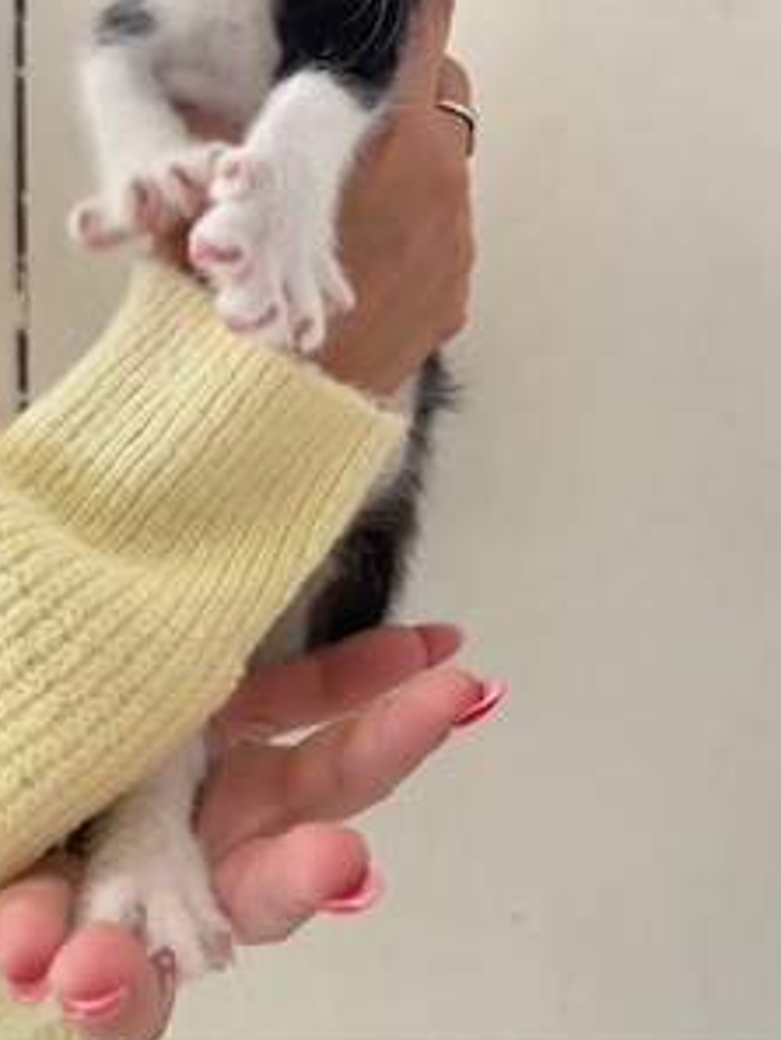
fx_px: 1052
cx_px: 420
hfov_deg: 40.7
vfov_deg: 51.7
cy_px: 357
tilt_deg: +6.3
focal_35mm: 35
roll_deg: +2.4
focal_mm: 5.96
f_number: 1.6
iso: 250
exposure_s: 1/60
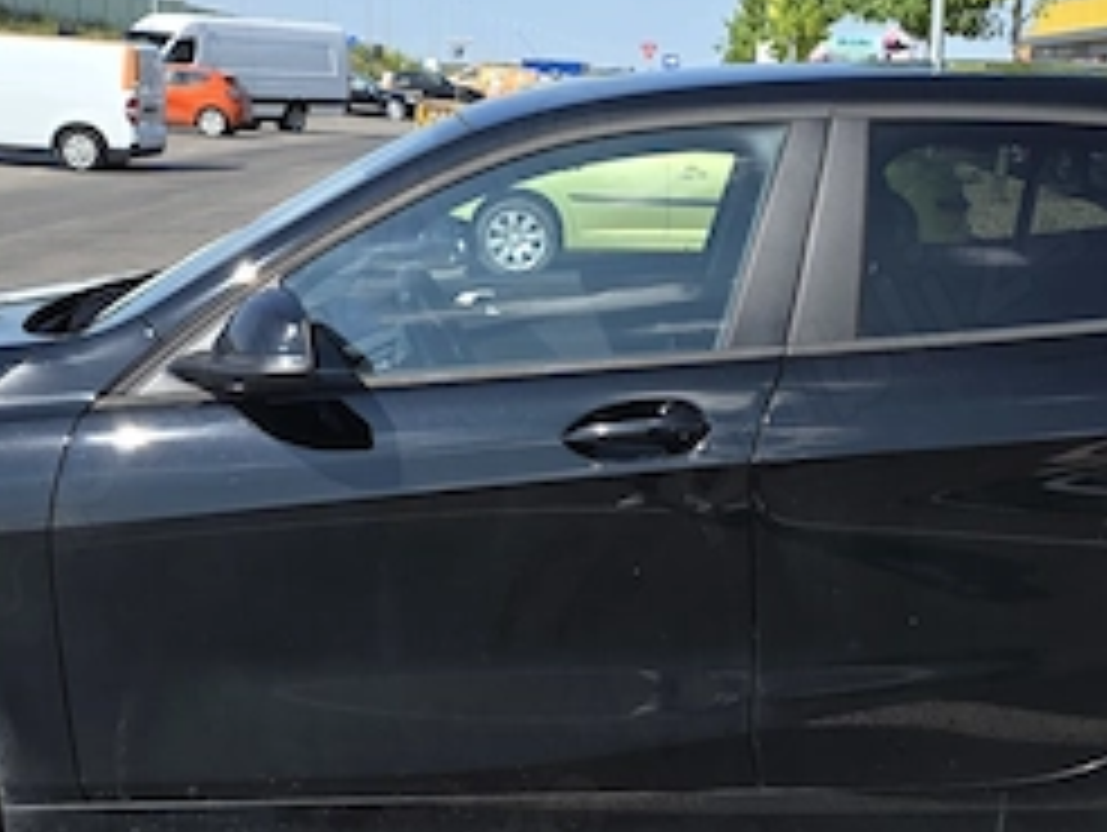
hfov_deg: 34.3
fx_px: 1793
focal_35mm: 56
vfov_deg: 26.1
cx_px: 634
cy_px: 346
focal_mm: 6.3
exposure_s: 1/4766
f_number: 1.7
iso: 80
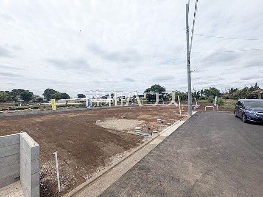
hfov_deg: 102.1
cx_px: 132
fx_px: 106
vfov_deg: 85.7
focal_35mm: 14
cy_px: 98
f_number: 2.2
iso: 52
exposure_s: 1/2604
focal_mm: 1.83
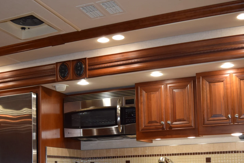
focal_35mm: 53
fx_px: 359
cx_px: 102
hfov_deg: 37.4
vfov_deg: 24.5
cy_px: 159
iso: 800
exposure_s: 1/60
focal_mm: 18
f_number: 4
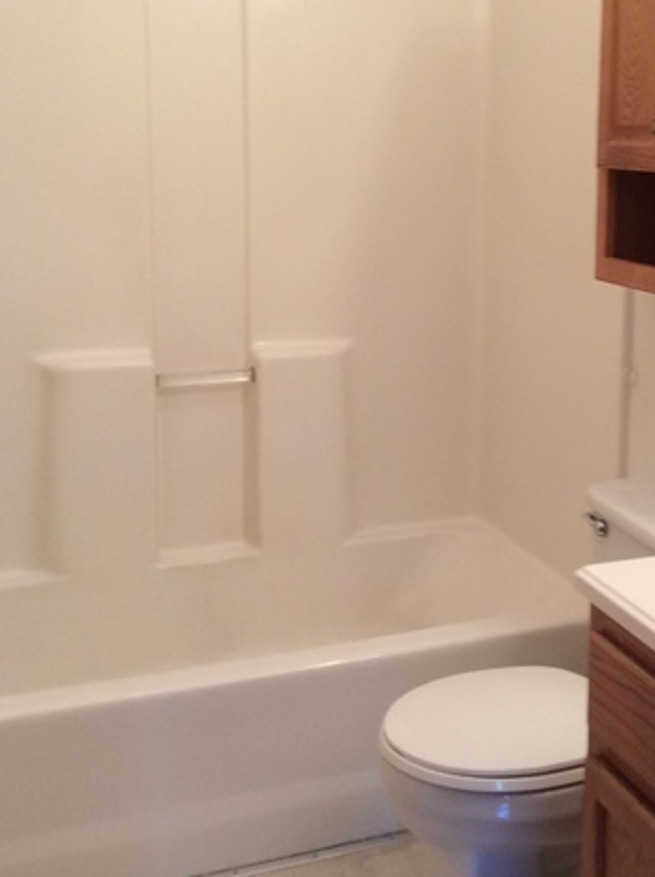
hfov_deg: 27.6
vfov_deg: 36.6
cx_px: 491
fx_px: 1315
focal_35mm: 52
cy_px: 322
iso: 64
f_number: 2.4
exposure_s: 1/24
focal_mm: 3.3
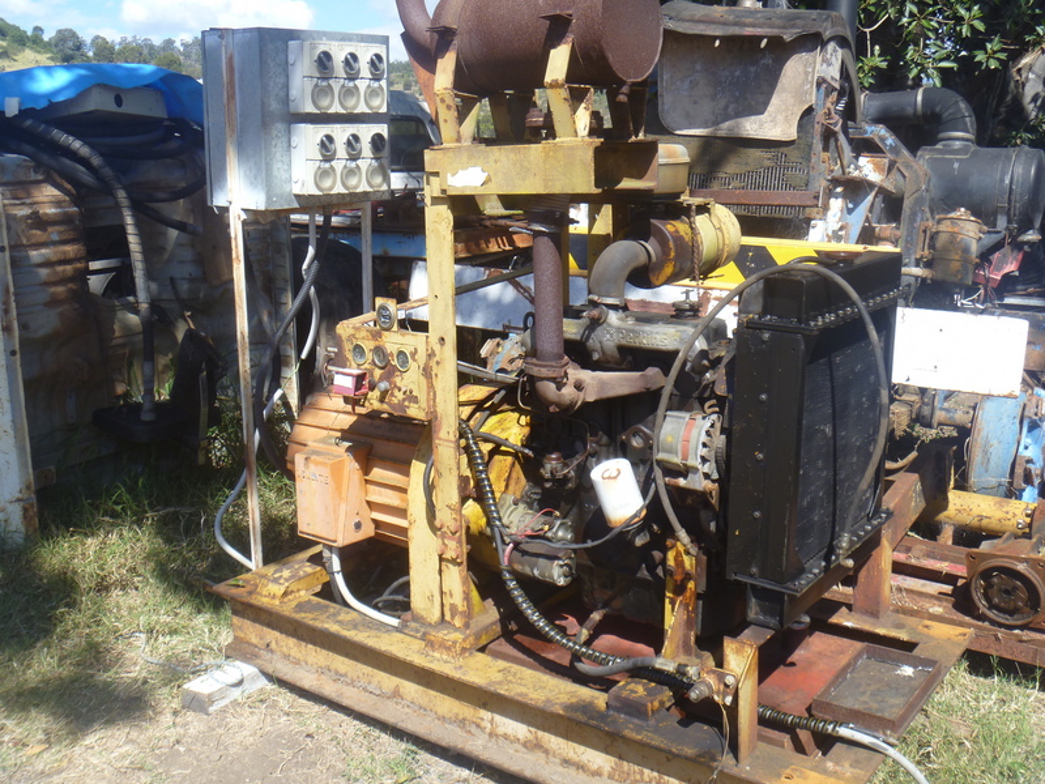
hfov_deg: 52.6
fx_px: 1057
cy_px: 392
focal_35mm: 35
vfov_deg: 40.7
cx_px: 522
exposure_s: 1/250
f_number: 4.5
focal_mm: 6.3
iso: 80
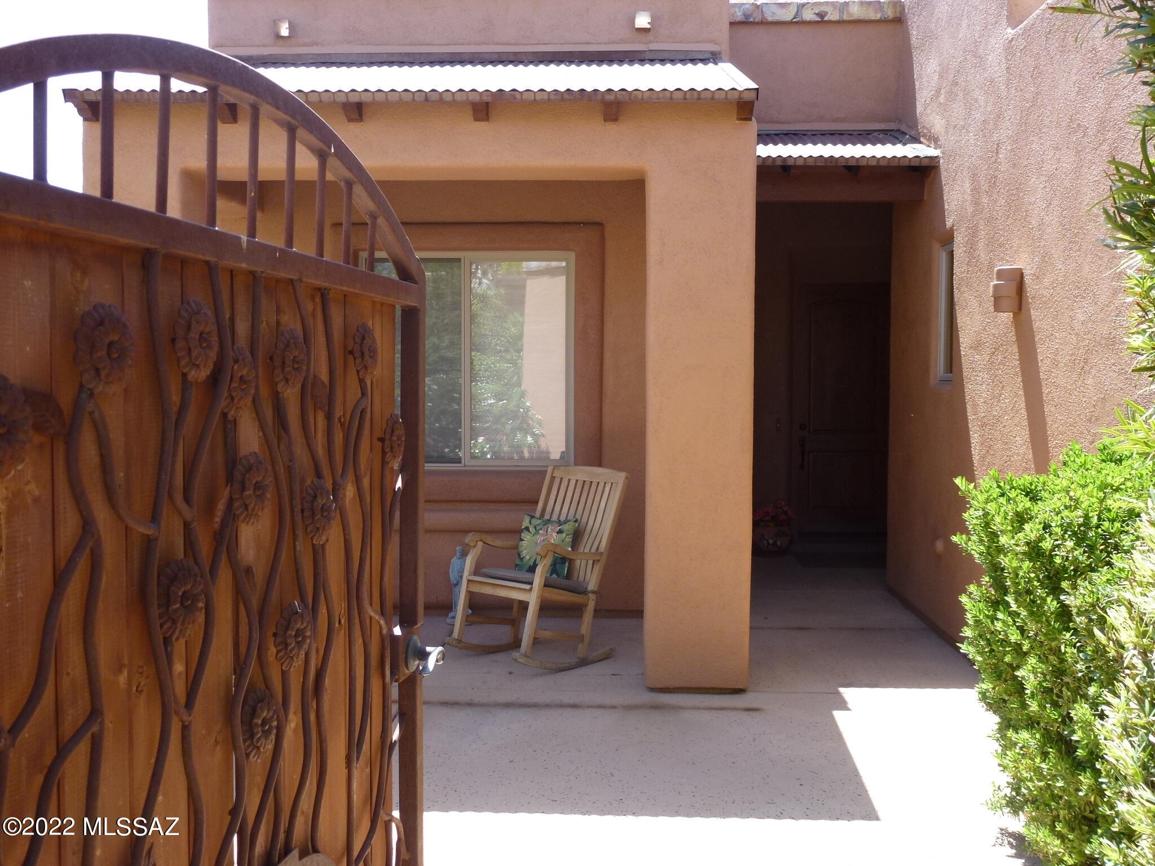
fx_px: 1001
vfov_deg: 46.8
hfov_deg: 60.0
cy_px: 433
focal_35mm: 30
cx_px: 578
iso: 100
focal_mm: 5.4
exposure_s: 1/200
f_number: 3.5
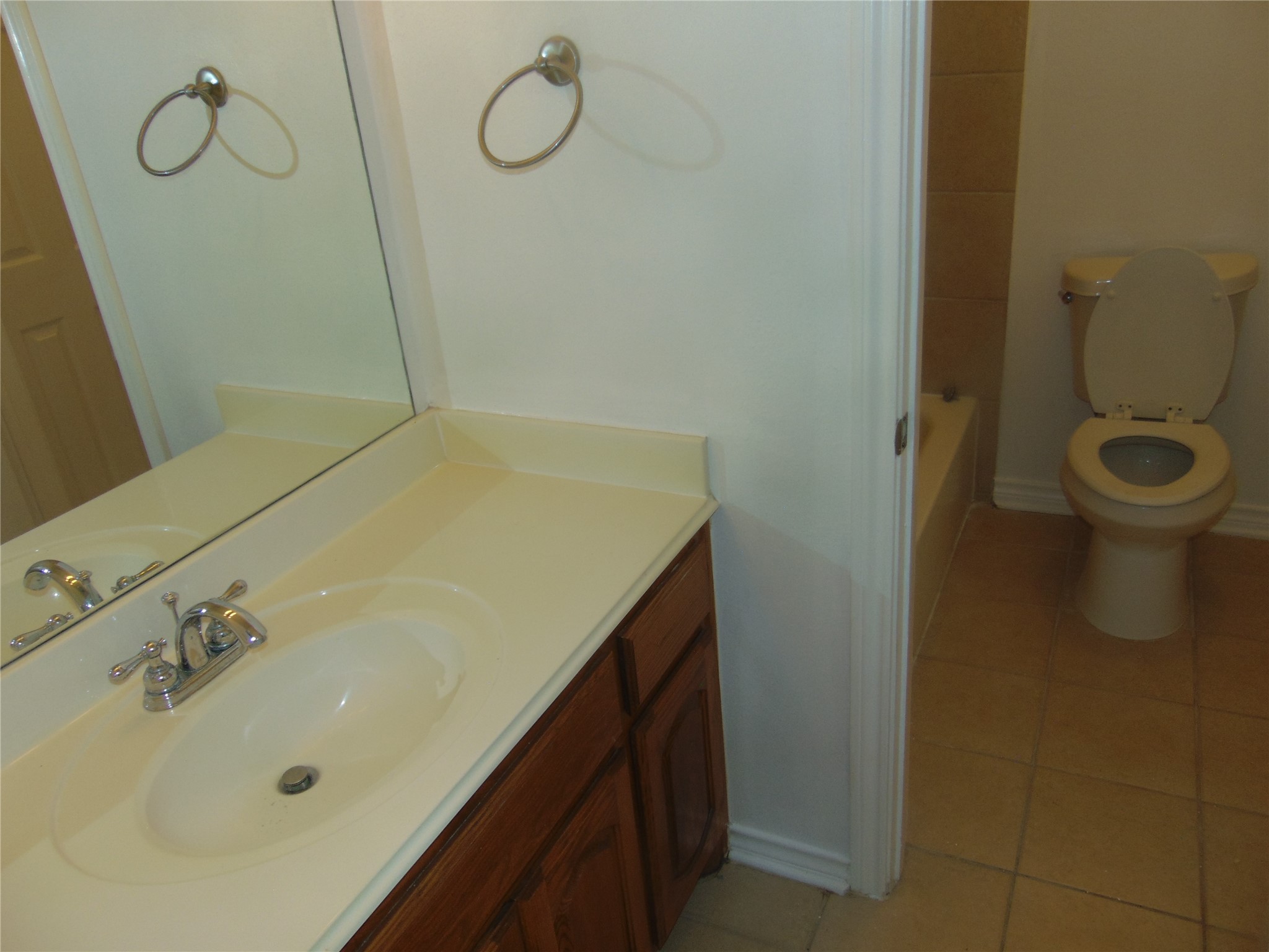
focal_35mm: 27
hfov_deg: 65.3
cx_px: 634
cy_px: 476
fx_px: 990
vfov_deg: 51.4
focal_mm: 4.9
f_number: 3
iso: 80
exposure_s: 1/40
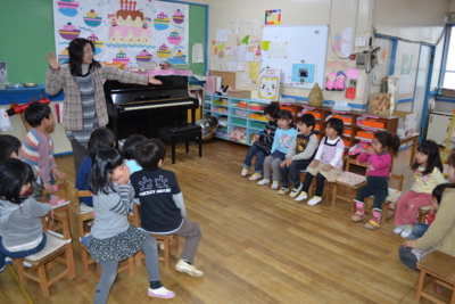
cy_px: 152
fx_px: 341
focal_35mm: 27
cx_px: 228
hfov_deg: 67.4
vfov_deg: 48.0
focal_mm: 18
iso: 400
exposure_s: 1/60
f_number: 3.5
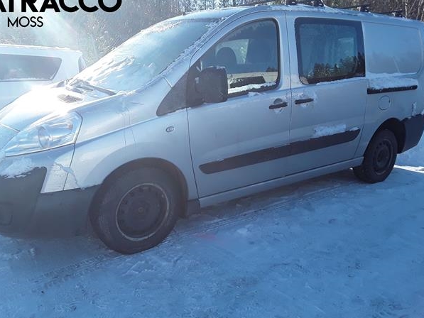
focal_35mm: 30
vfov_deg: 46.8
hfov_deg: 60.0
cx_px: 212
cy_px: 158
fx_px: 368
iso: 40
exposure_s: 1/734
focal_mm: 2.91
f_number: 1.9
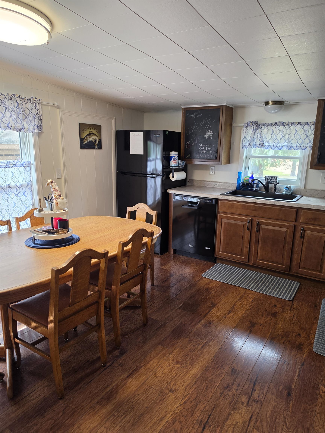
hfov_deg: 58.9
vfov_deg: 73.9
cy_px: 216
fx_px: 288
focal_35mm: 23
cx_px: 162
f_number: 1.4
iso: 80
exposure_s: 1/120
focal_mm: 6.5
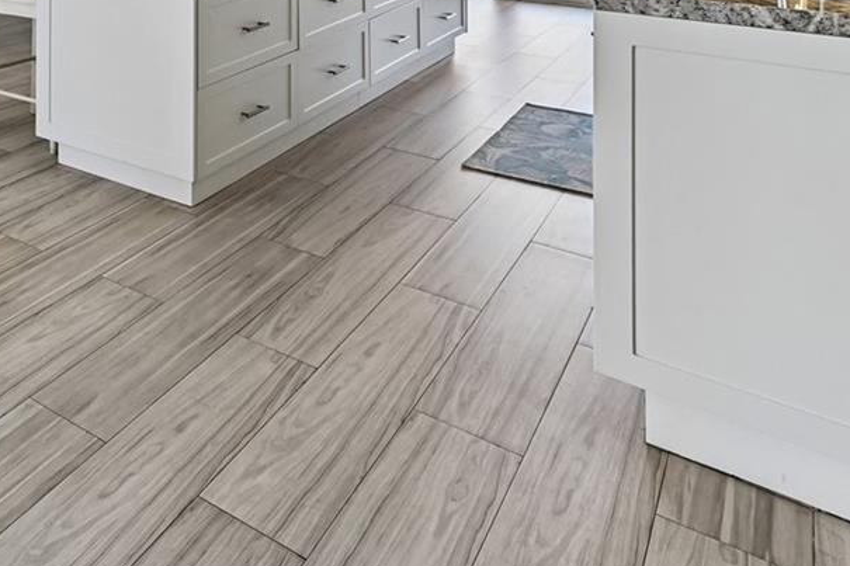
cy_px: -149
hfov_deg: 42.2
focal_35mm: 37
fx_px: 873
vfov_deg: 29.6
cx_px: -60
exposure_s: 1/15
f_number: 6.3
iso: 100
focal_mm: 14
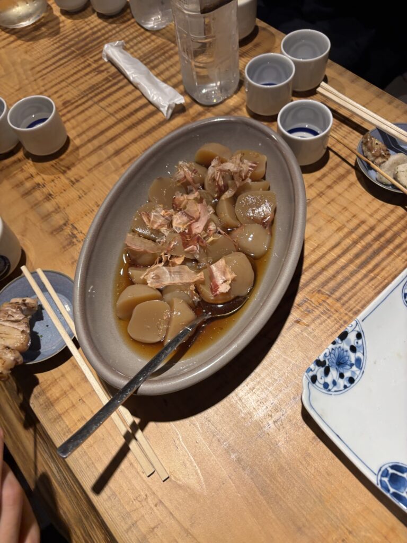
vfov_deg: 67.3
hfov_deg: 53.1
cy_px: 272
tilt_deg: -59.5
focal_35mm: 26
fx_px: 408
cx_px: 204
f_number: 1.6
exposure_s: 1/100
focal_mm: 5.96
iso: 50
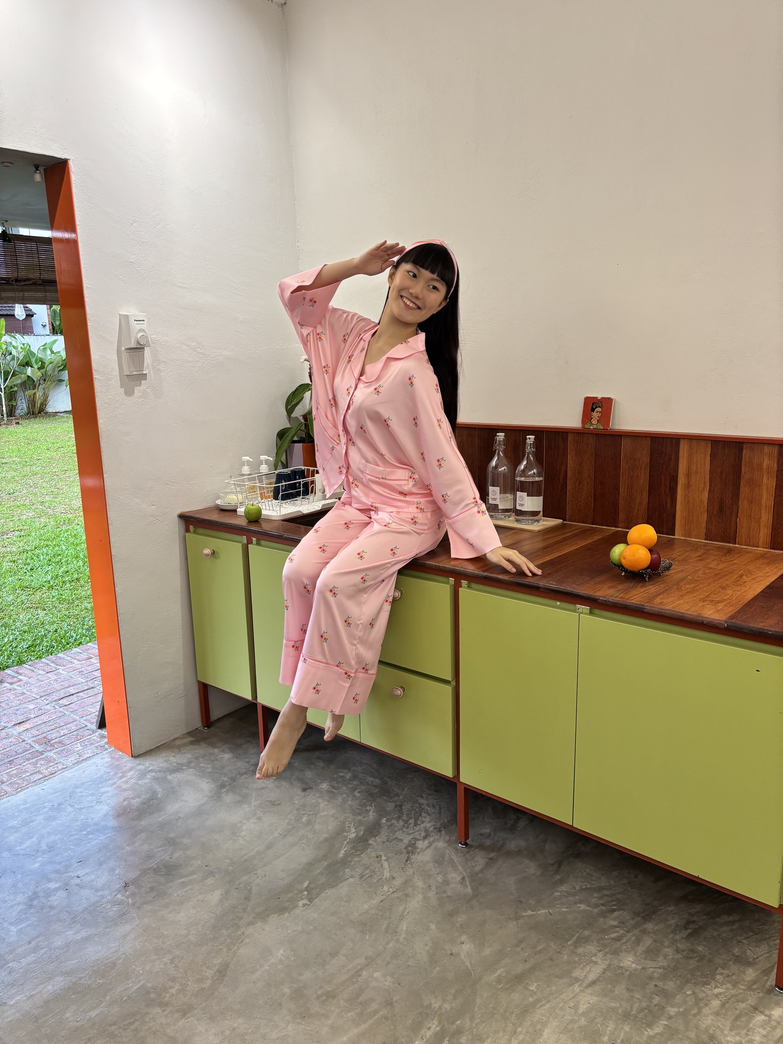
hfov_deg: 53.1
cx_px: 392
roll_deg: +0.9
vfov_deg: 67.3
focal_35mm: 26
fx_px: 784
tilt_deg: -13.3
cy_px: 522
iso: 125
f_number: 1.6
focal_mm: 5.96
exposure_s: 1/50
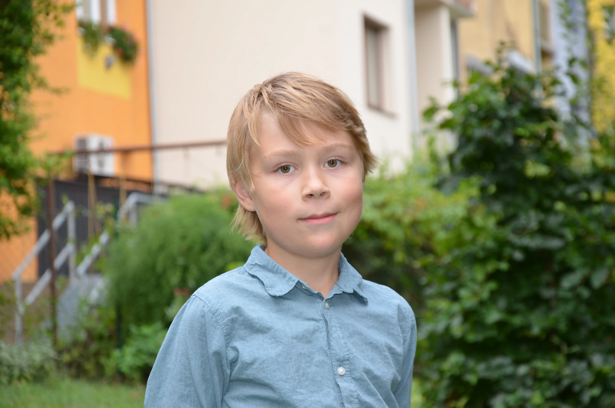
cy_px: 204
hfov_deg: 17.1
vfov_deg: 11.4
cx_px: 308
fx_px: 2046
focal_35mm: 120
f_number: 5.3
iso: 400
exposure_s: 1/60
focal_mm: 80
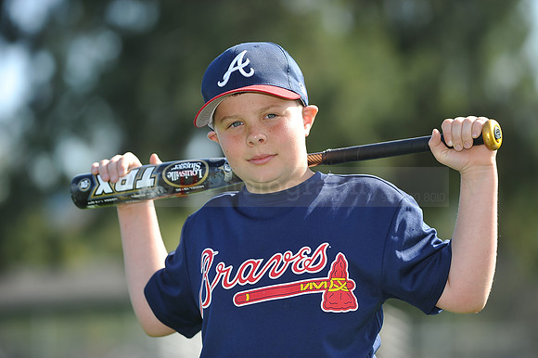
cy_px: 179
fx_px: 2987
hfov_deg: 10.3
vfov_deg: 6.9
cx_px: 269
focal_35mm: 200
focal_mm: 200
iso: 200
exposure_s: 1/640
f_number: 4.5
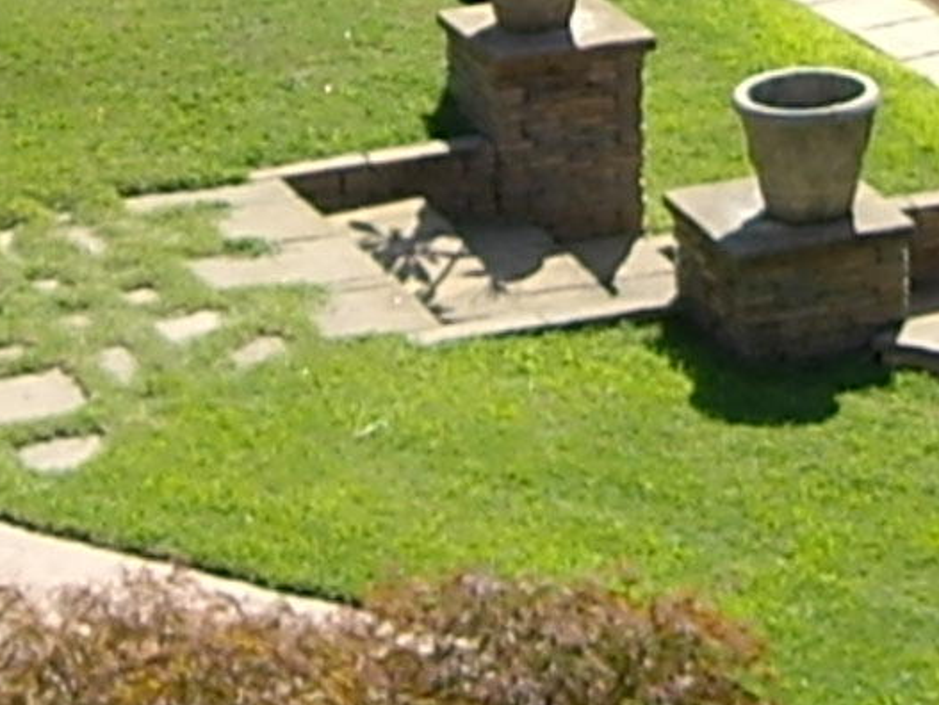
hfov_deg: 11.9
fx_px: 4506
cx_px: 656
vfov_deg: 8.7
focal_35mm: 166
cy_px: -472
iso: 50
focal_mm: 6.2
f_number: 2.7
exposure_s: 1/500
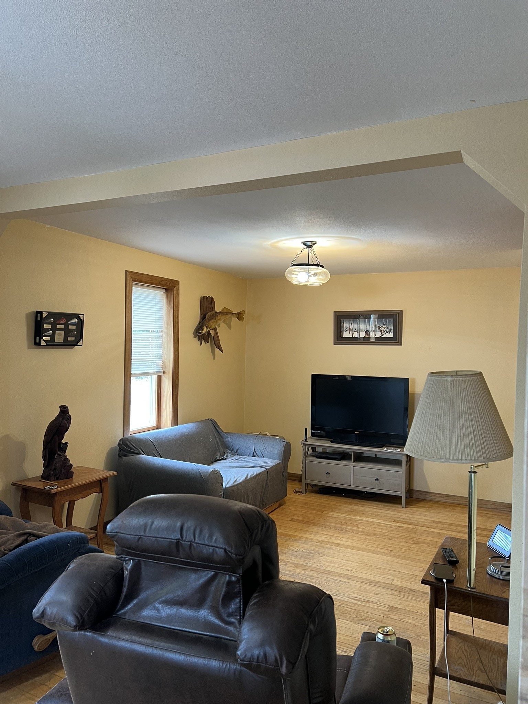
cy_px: 352
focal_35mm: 26
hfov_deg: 53.1
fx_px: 529
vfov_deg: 67.3
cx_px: 264
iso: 125
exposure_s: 1/60
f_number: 1.5
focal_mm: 5.7
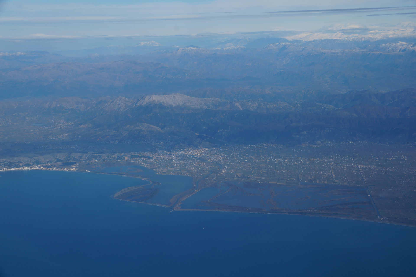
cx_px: 208
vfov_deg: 22.6
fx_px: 693
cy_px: 138
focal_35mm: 60
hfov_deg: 33.4
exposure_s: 1/250
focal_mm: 40
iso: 100
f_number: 13
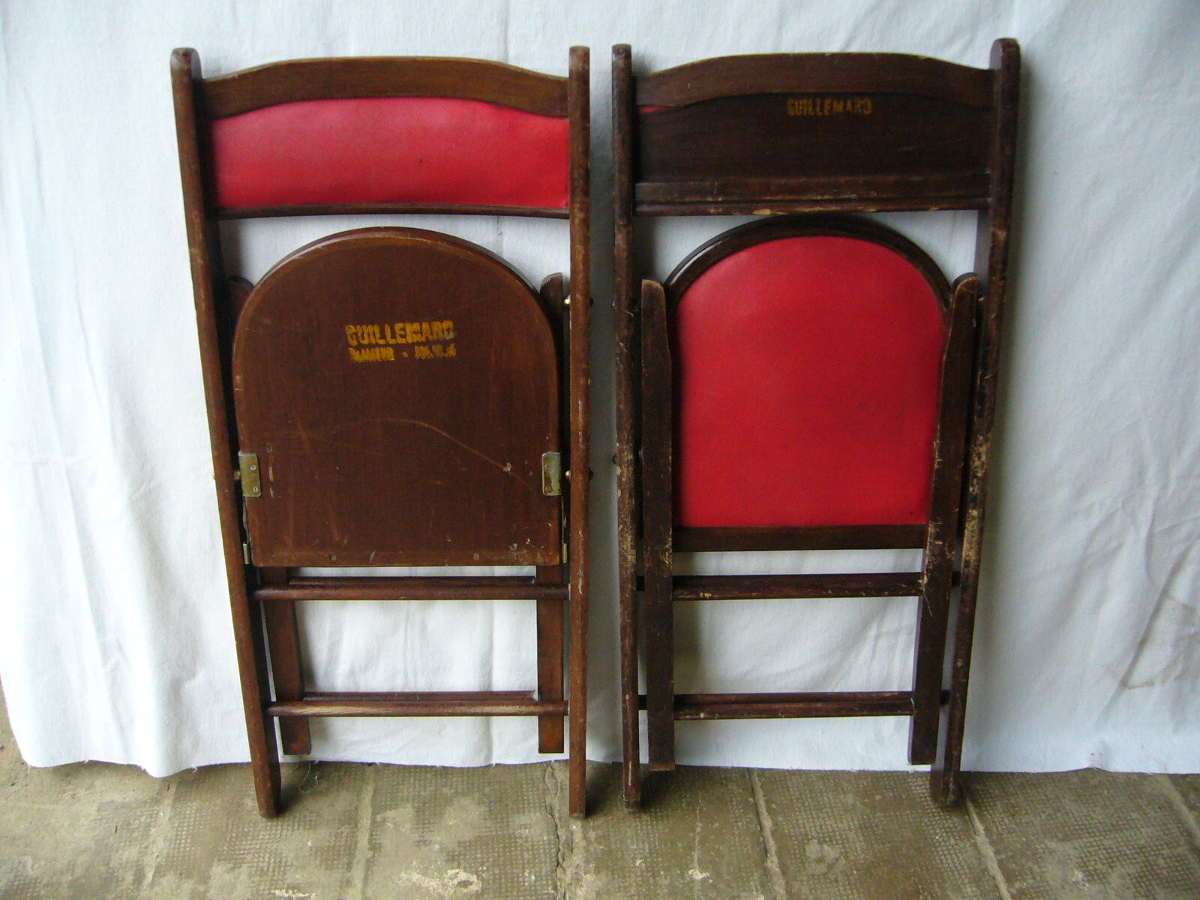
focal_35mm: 35
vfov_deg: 40.7
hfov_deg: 52.6
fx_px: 1213
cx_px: 600
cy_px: 450
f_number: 2.8
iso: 200
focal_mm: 5.8
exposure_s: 1/8
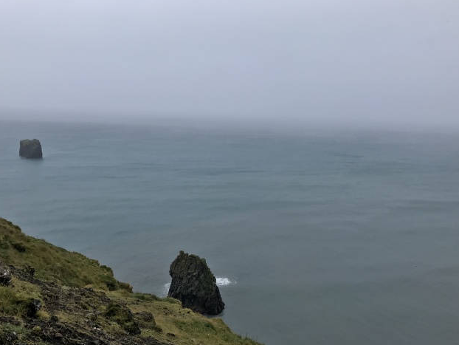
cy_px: 219
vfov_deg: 39.4
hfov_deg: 51.2
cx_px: 204
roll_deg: -2.6
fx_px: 478
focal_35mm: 36
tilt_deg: -12.1
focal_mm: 3.99
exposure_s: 1/958
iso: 20
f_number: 1.8
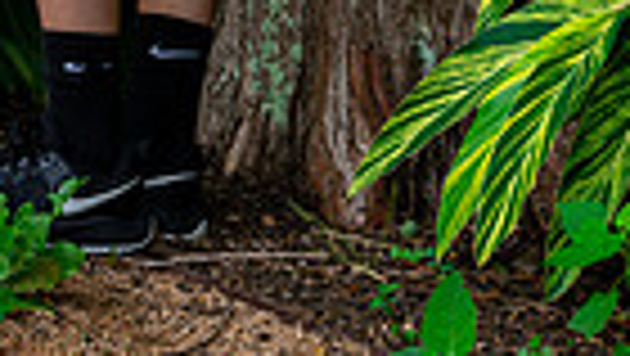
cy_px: -509
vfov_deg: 6.3
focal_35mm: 185
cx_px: 162
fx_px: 3093
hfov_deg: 11.6
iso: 100
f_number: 5.6
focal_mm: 55
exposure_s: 1/200
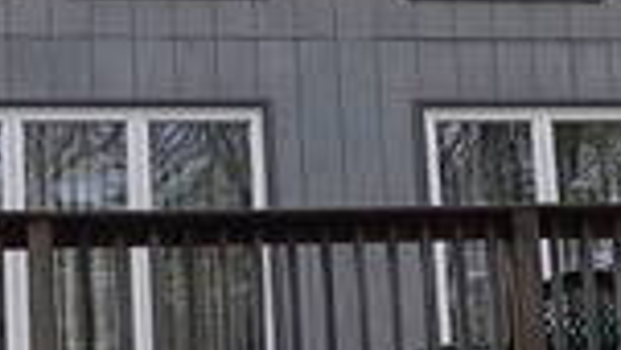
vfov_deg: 6.7
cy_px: 39
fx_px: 2981
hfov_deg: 11.9
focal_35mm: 181
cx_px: 267
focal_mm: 8.19
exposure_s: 1/313
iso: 100
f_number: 2.39
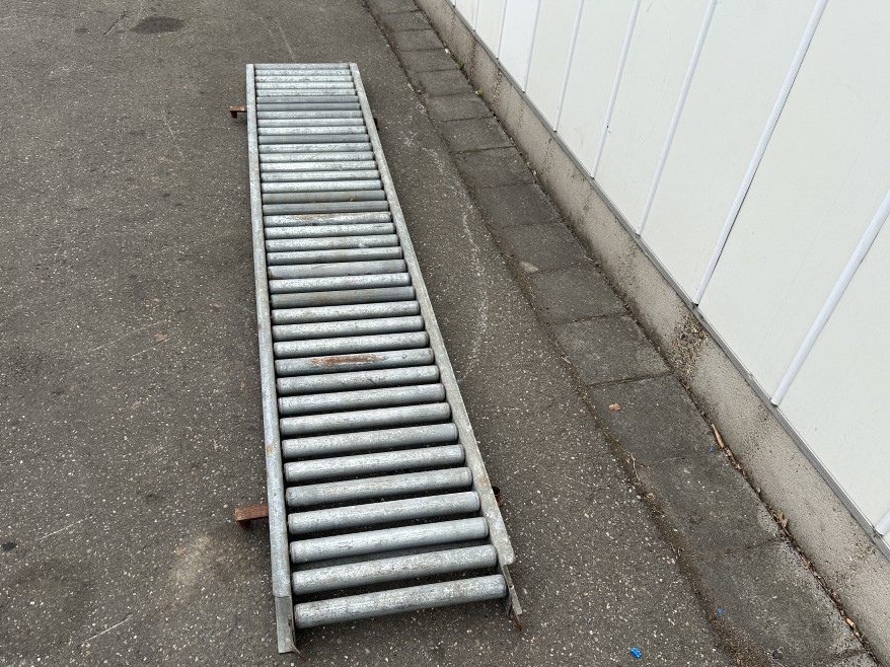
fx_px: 720
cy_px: 386
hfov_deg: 63.4
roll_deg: -4.0
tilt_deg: -42.4
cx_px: 418
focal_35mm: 28
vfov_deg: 49.5
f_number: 1.78
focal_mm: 6.86
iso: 80
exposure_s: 1/1393
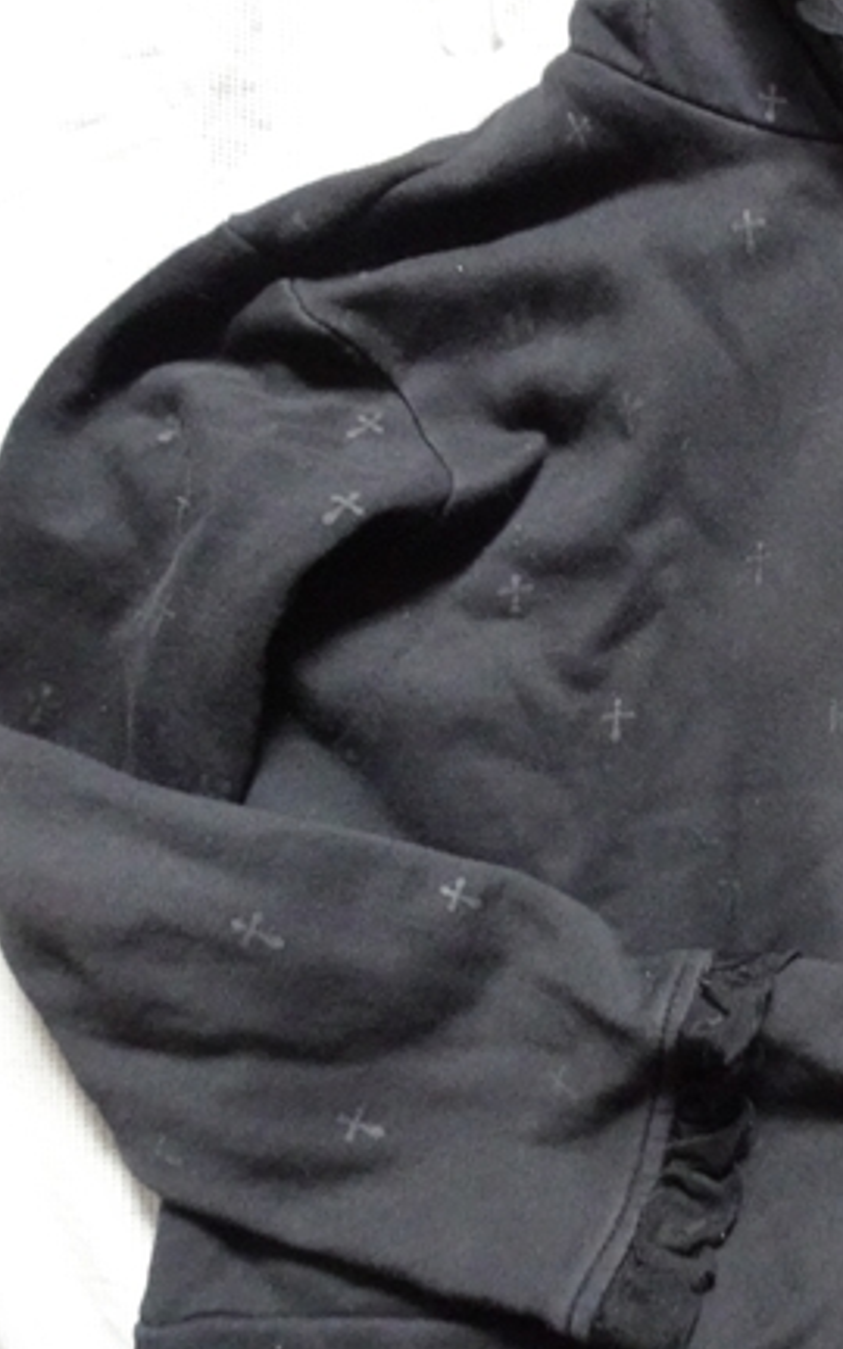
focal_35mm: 38
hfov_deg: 29.7
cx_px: 963
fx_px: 1397
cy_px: 718
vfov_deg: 51.5
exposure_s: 1/10
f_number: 3.5
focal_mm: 4.25
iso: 1600
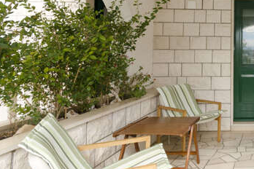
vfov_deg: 38.9
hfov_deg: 44.5
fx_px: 233
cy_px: 43
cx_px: 276
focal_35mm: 33
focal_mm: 10
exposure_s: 1/200
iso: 320
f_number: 8
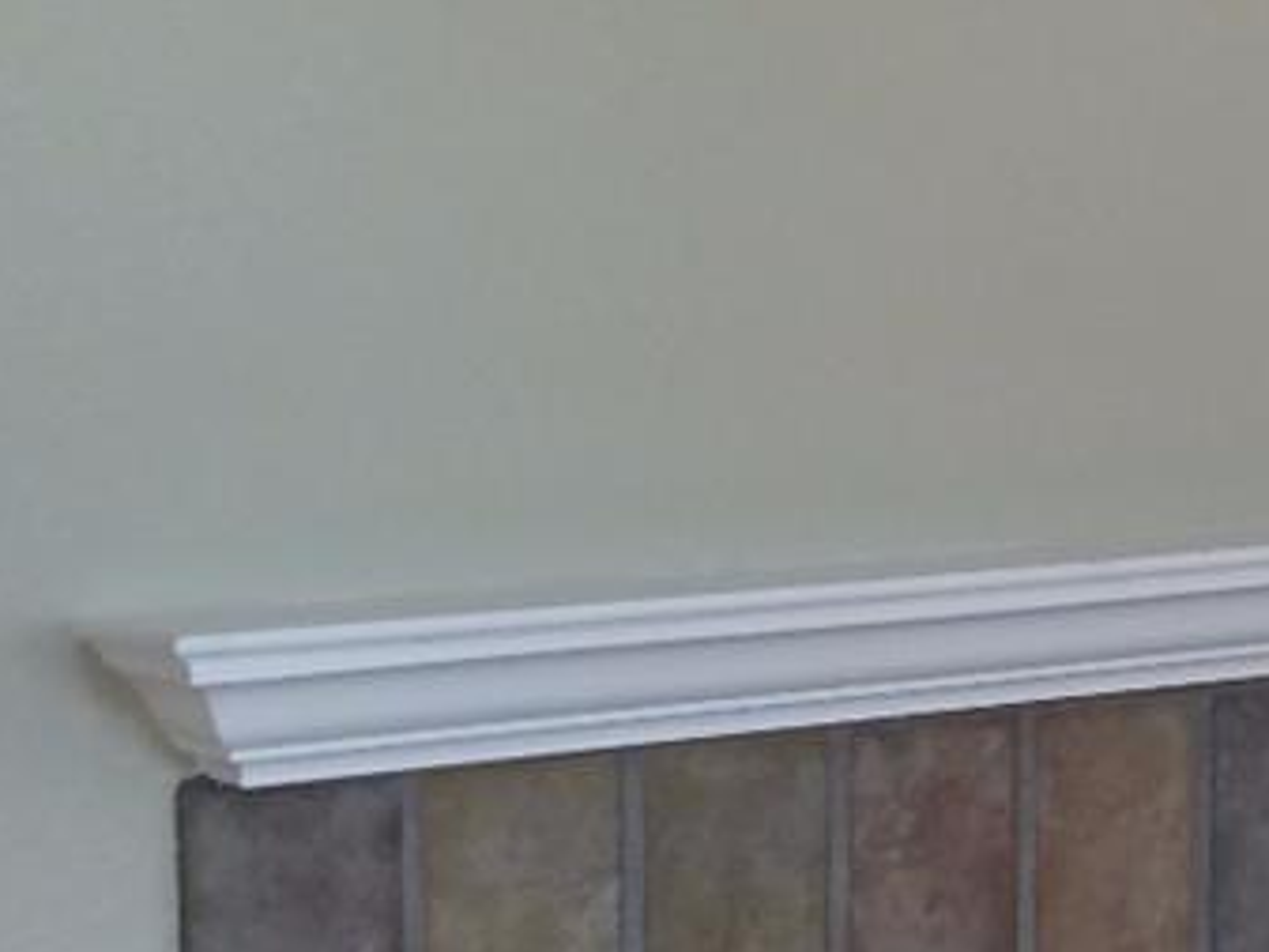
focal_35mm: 129
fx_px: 4731
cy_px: 455
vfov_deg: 11.5
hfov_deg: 13.5
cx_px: 2384
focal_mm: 4.15
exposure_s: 1/40
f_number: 2.2
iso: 40
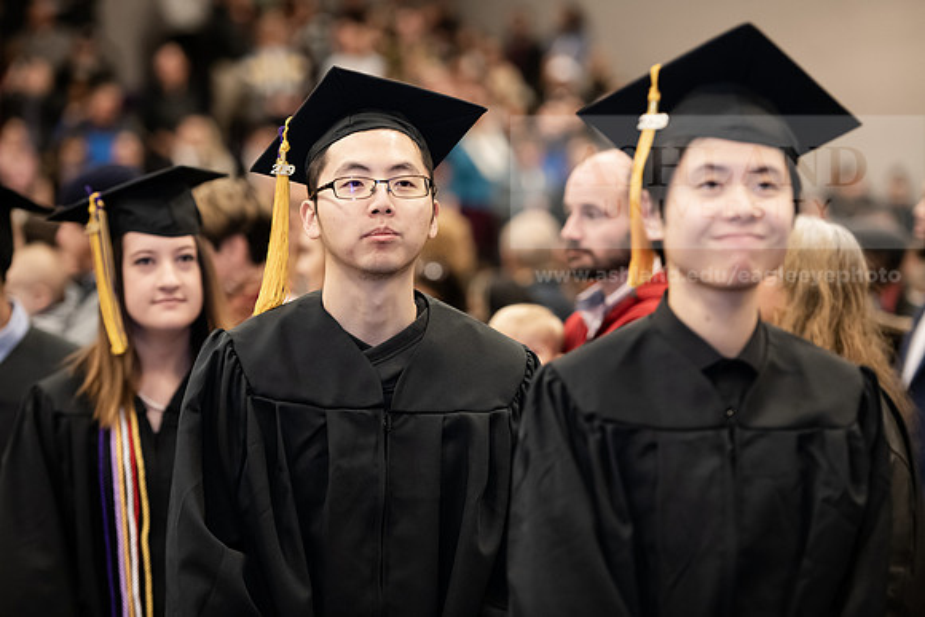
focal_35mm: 130
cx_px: 462
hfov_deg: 15.8
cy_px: 308
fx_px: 3341
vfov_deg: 10.6
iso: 2000
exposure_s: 1/200
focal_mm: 130
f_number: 3.2
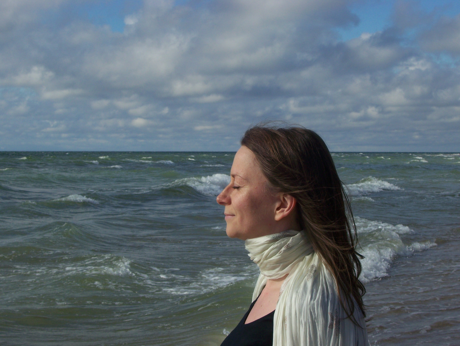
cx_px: 230
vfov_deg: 18.0
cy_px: 173
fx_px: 1090
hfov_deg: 23.8
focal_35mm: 82
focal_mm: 13.6
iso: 80
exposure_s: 1/400
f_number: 8
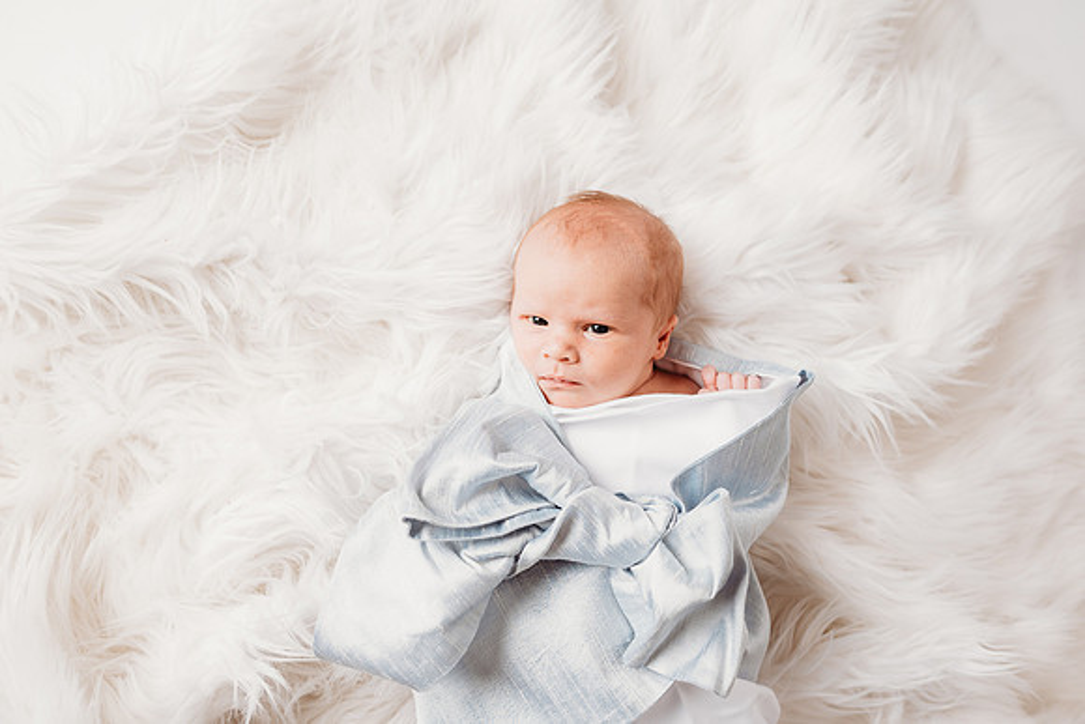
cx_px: 542
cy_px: 362
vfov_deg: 53.2
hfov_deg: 73.7
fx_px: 723
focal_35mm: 24
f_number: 4
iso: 100
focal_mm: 24
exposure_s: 1/200
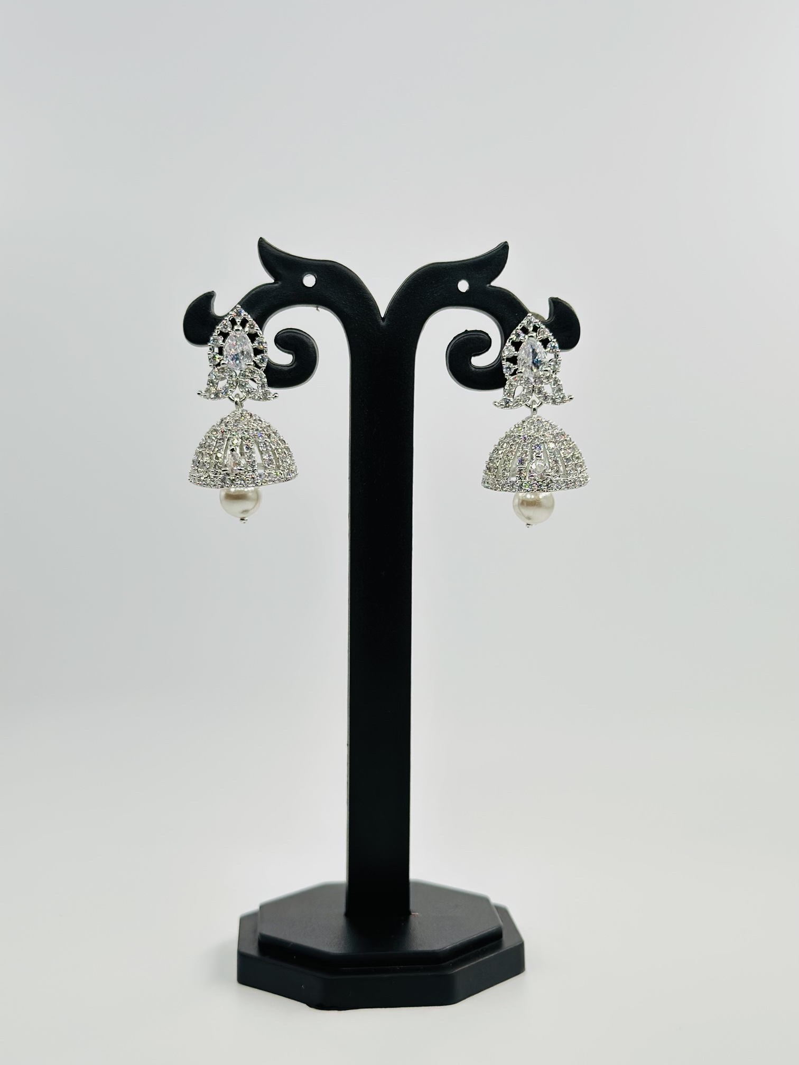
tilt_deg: -3.2
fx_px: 1477
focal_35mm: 48
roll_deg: +1.2
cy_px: 532
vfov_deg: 39.7
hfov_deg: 30.3
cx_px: 400
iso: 80
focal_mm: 6.86
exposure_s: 1/1289
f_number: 1.78
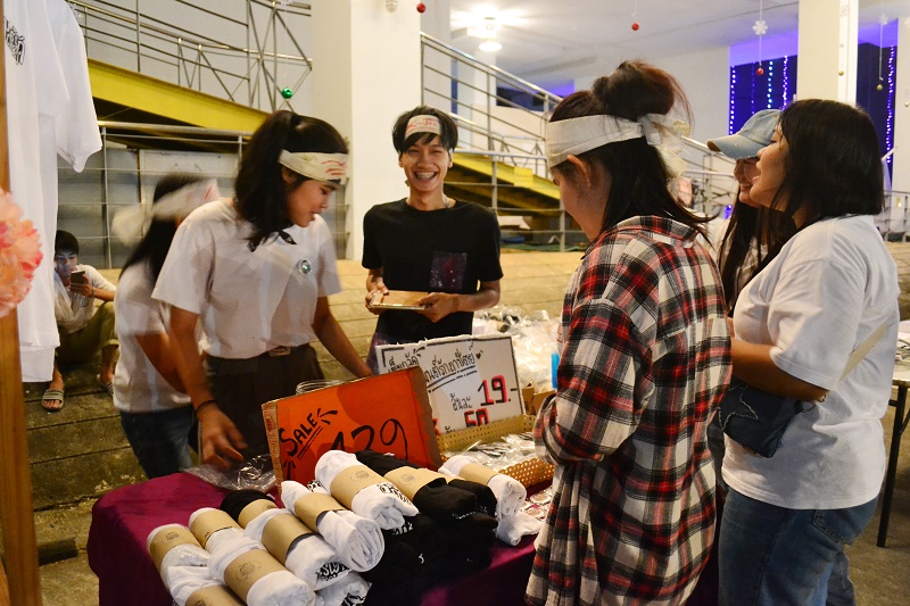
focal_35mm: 27
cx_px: 455
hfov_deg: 67.4
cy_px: 303
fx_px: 682
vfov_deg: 47.9
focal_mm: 18
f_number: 3.5
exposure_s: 1/25
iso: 3200
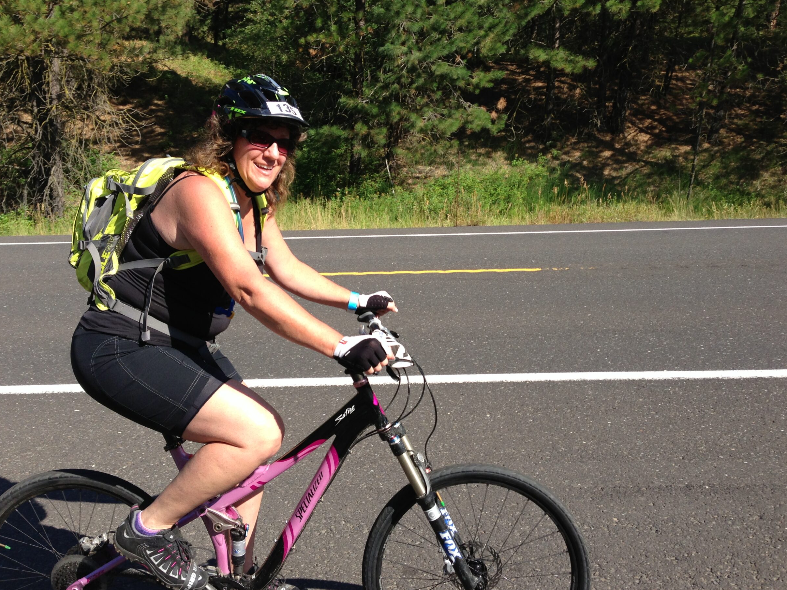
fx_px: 796
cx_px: 393
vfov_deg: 40.7
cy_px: 280
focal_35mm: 35
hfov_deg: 52.6
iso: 50
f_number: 2.4
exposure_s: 1/821
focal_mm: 4.13
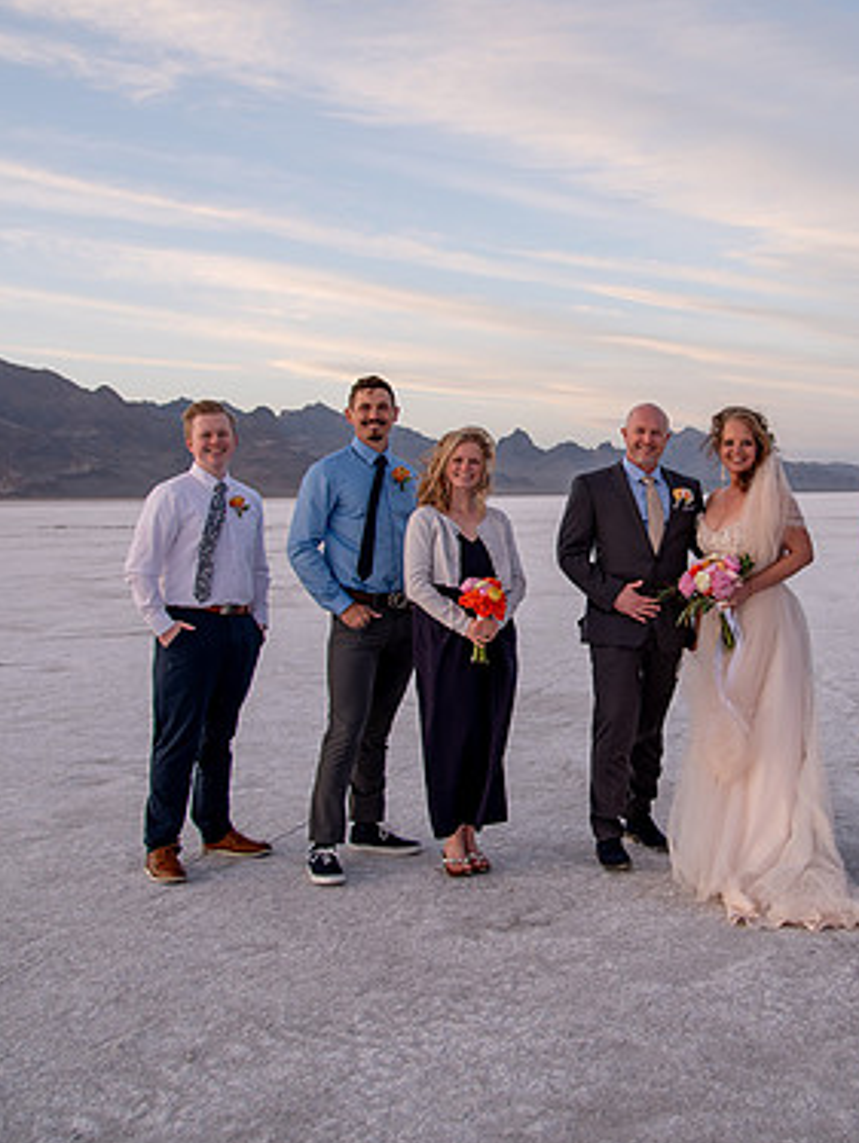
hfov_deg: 36.0
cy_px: 524
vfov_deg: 47.8
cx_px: 643
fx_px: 1289
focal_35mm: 39
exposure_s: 1/160
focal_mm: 24
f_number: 4
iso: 200
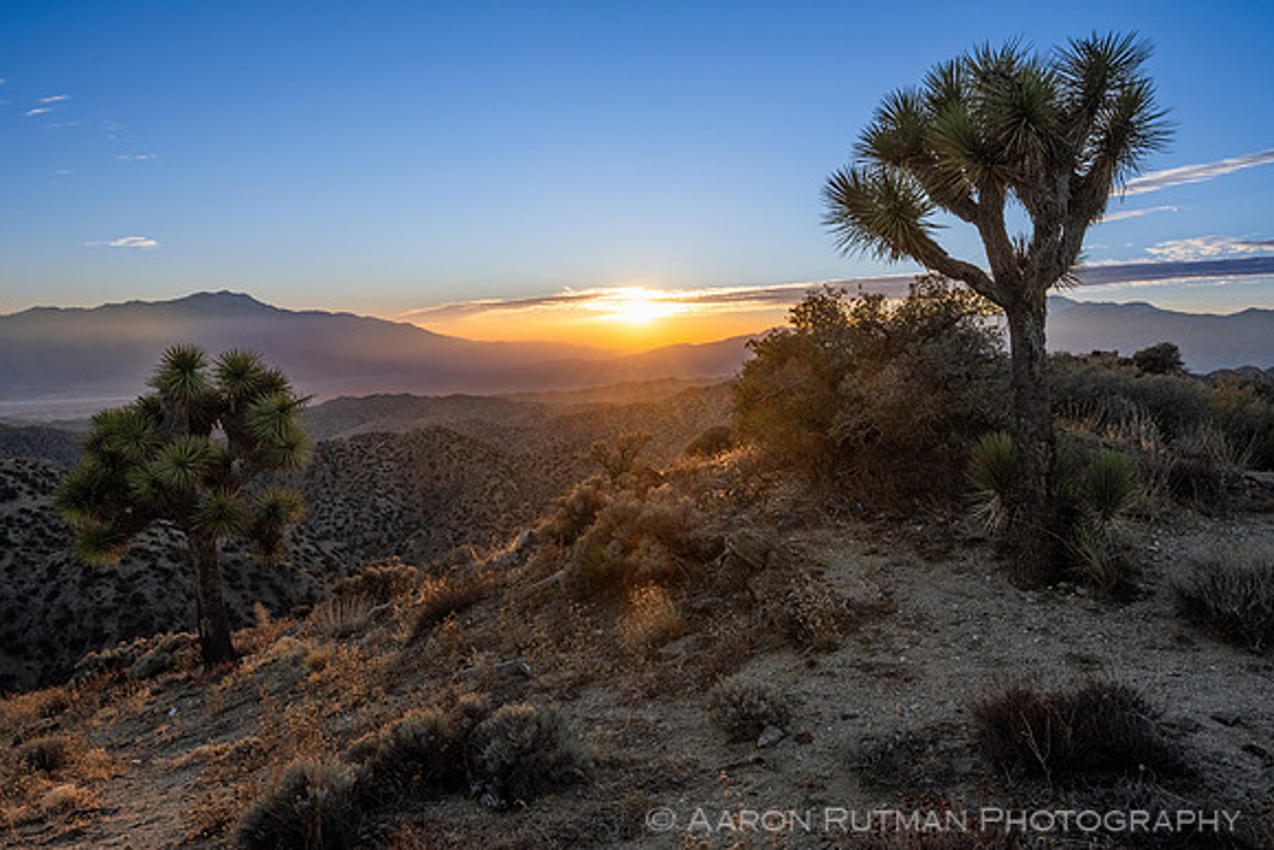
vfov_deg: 49.6
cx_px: 637
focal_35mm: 26
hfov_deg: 69.4
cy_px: 425
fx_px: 920
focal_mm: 26
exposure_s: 1/320
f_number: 13
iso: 400
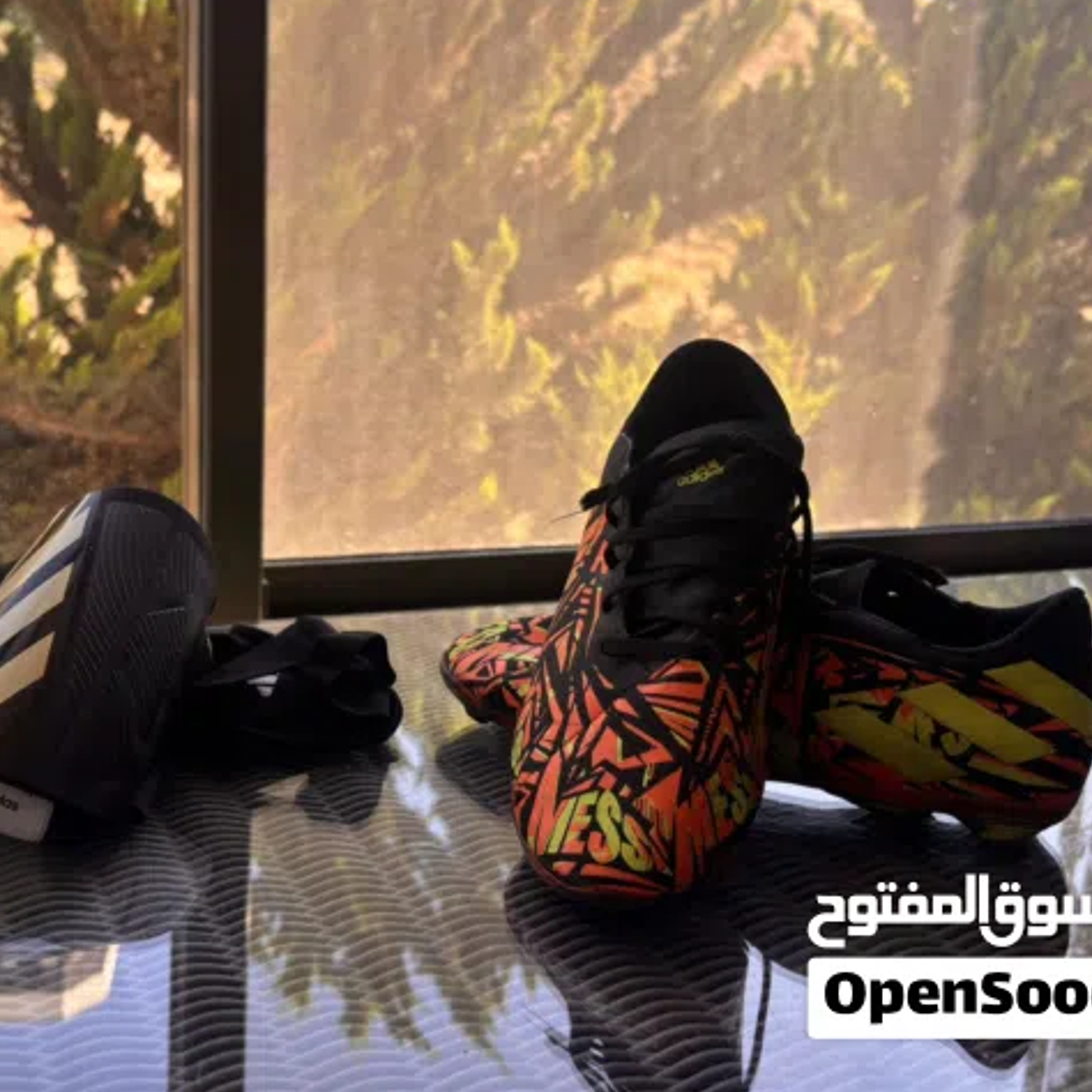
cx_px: 461
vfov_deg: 52.5
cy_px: 541
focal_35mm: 31
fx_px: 1106
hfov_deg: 52.3
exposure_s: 1/121
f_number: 1.6
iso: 50
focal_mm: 5.96
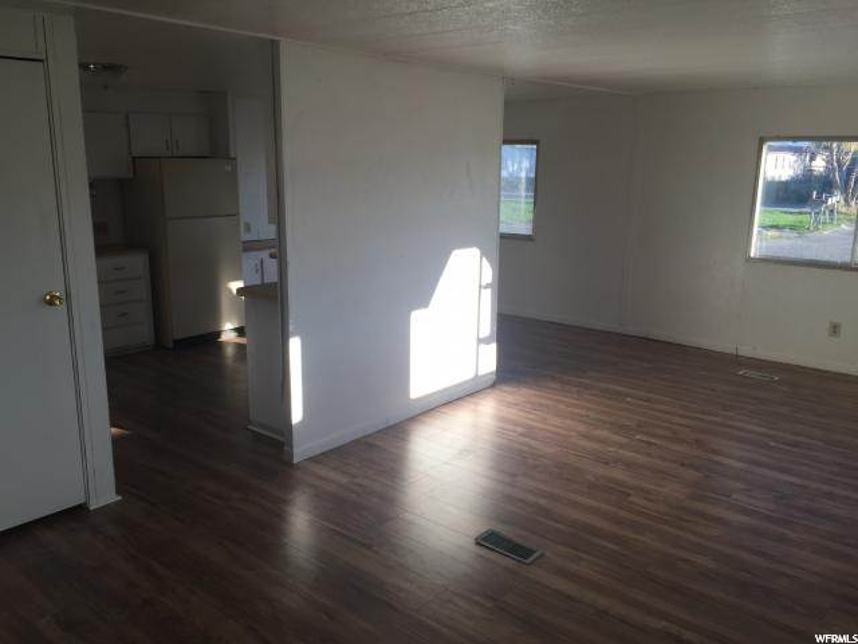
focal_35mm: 29
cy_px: 322
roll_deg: -2.7
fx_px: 719
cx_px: 429
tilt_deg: -13.6
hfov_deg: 61.7
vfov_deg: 48.2
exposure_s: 1/284
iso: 32
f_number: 2.2
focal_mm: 4.15
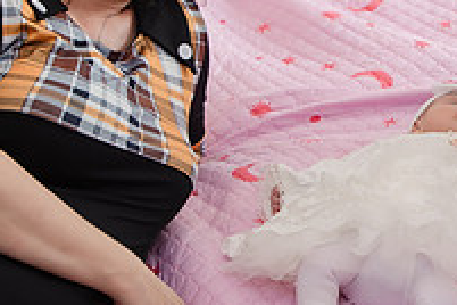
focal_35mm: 112
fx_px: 1422
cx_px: 466
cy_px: 91
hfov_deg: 17.8
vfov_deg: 12.2
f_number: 3.5
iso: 400
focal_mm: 32
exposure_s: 1/250
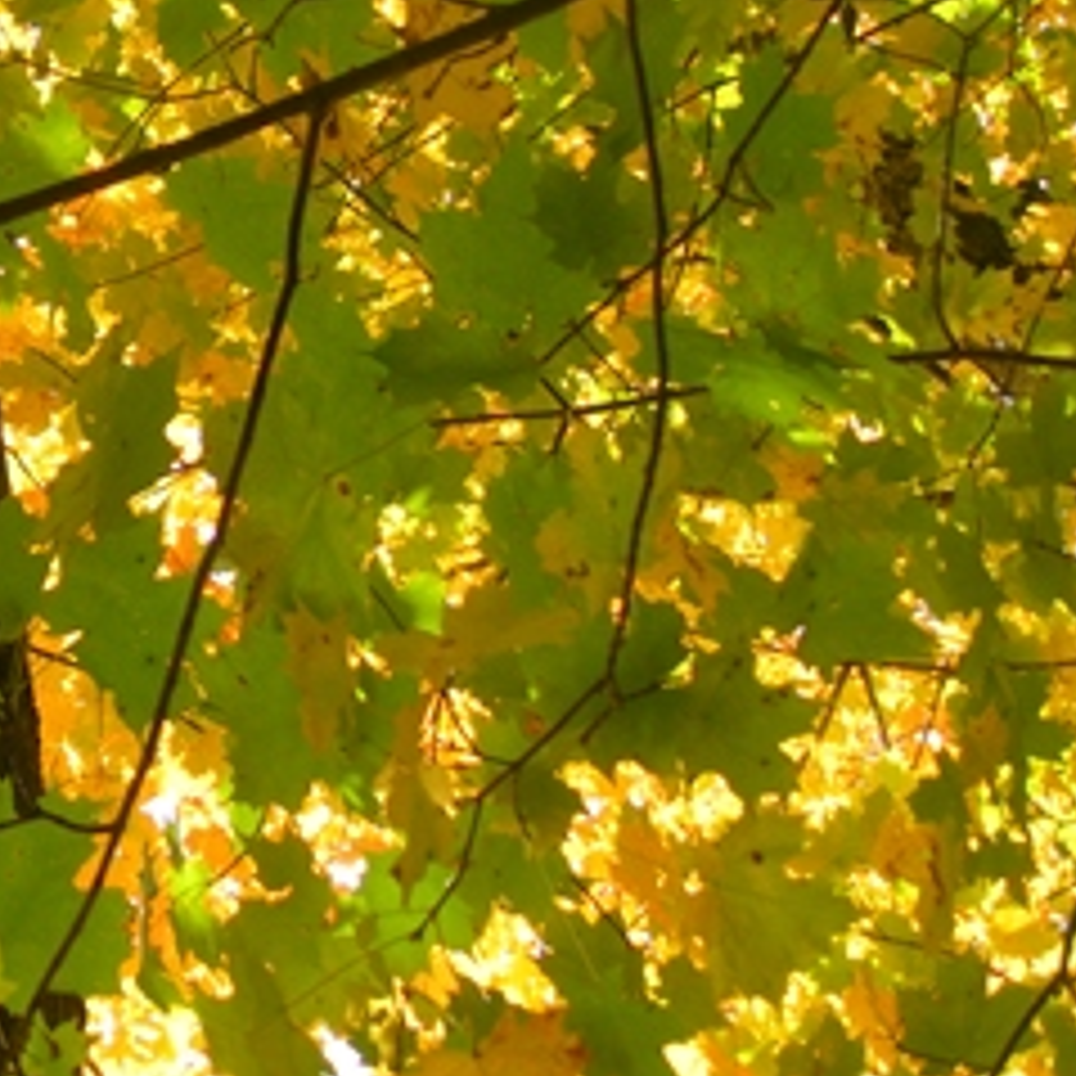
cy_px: 180
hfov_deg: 20.5
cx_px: -149
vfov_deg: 21.3
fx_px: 2813
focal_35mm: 80
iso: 64
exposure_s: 1/181
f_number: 3.5
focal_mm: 6.3
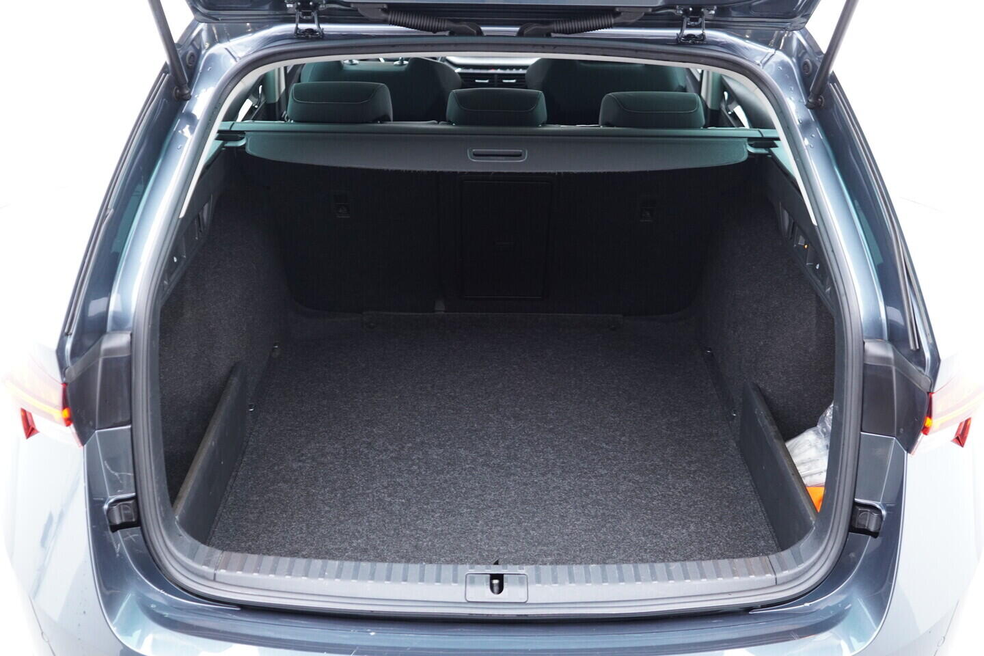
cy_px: 328
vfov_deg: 36.9
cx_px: 492
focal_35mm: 36
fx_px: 984
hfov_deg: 53.1
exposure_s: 1/40
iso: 800
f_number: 2.8
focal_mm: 24
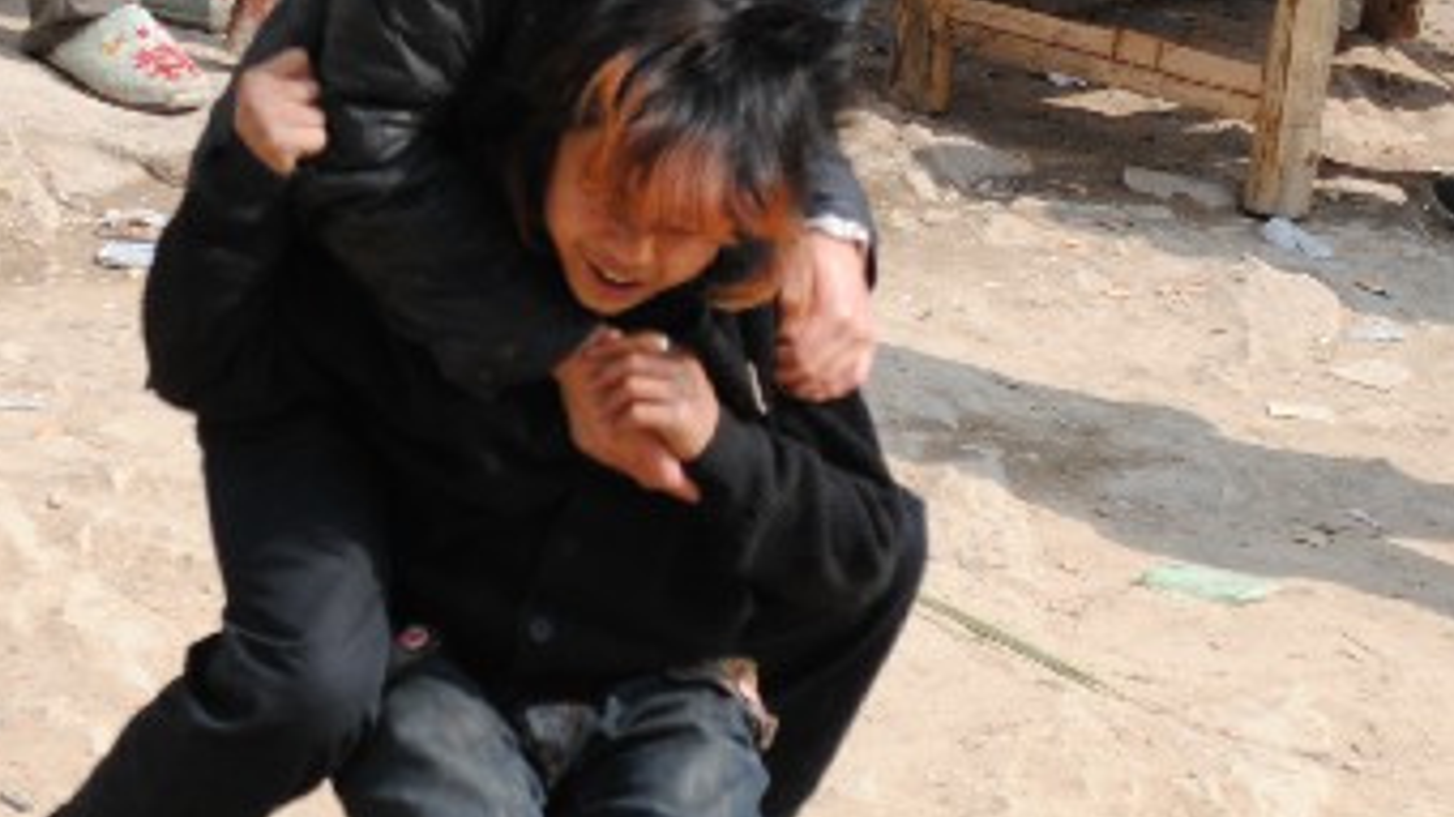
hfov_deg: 10.8
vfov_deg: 6.1
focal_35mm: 199
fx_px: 7670
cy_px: 413
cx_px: 376
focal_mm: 42
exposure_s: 1/320
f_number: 5.3
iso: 100
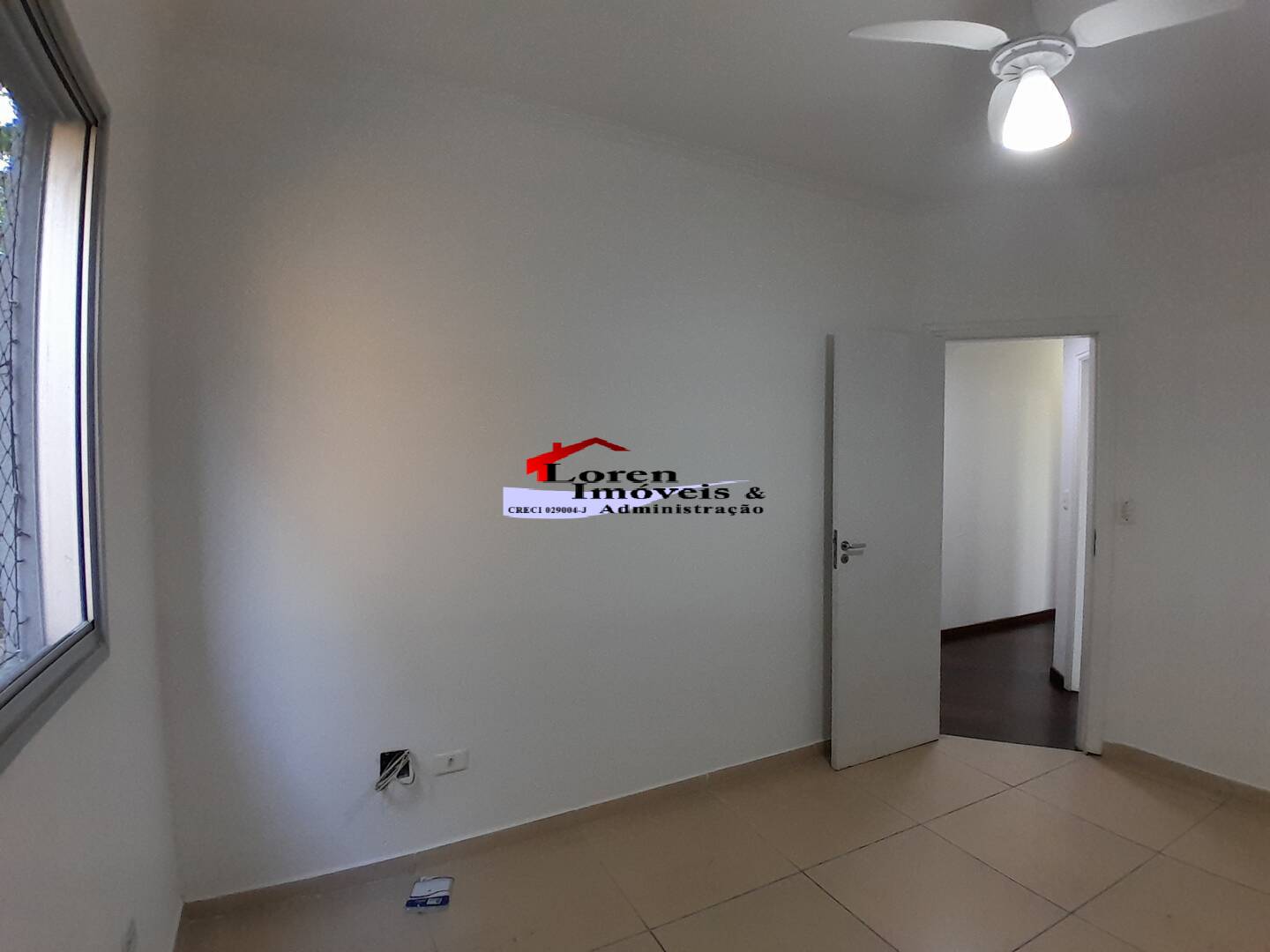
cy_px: 476
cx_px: 635
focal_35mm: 17
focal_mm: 1.46
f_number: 2.2
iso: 80
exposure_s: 1/40
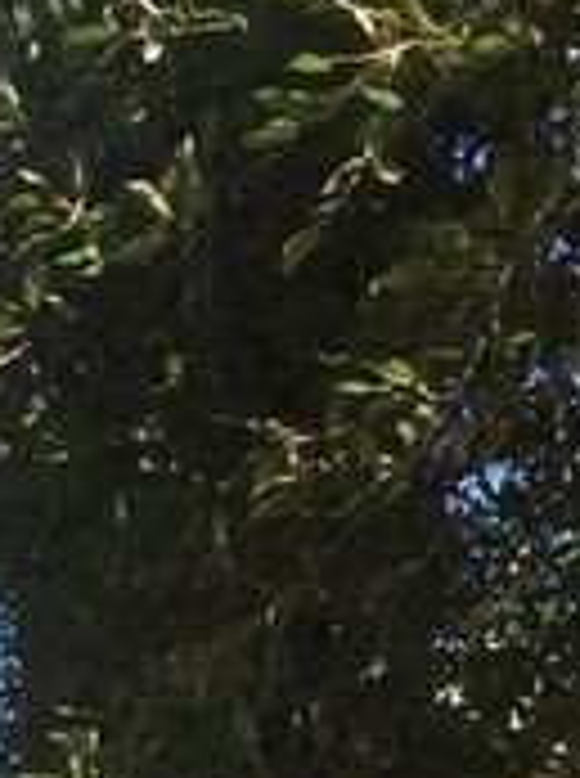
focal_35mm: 112
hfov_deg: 12.7
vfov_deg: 15.8
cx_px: -211
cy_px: 1261
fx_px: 2511
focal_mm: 4.15
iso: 32
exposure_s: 1/662
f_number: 2.2
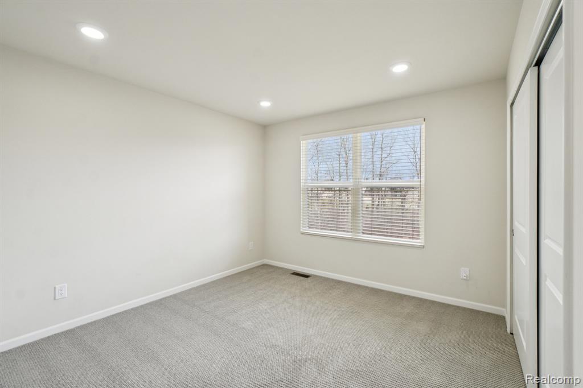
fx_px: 243
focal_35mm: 15
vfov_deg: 77.3
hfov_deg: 100.4
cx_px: 292
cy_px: 194
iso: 125
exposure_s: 1/30
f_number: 8
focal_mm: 10
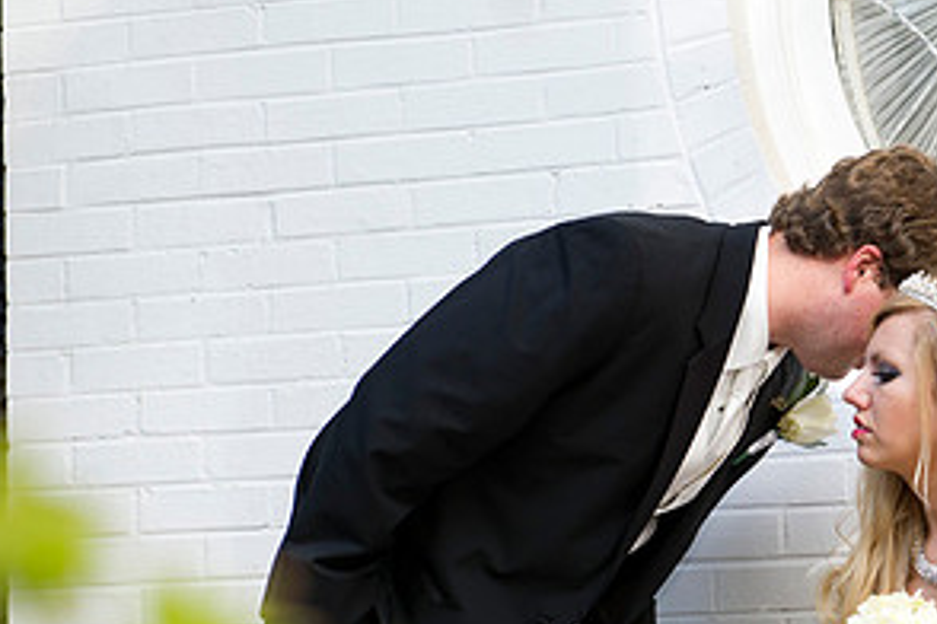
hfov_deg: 14.7
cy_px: 360
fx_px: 3592
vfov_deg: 9.9
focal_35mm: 138
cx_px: 861
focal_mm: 70
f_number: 5
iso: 400
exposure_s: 1/250
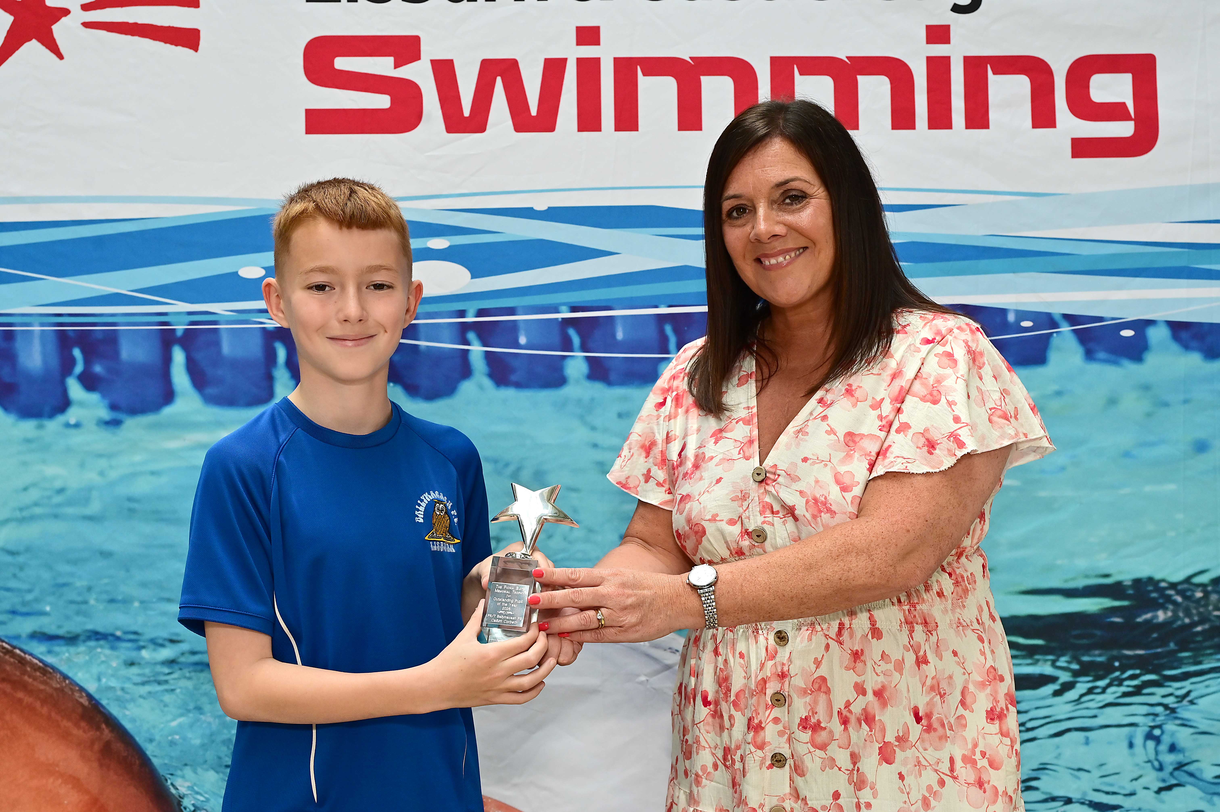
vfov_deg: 29.8
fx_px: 1524
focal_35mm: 45
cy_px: 406
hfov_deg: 43.6
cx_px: 610
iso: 1000
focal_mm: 45
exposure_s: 1/250
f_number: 6.3
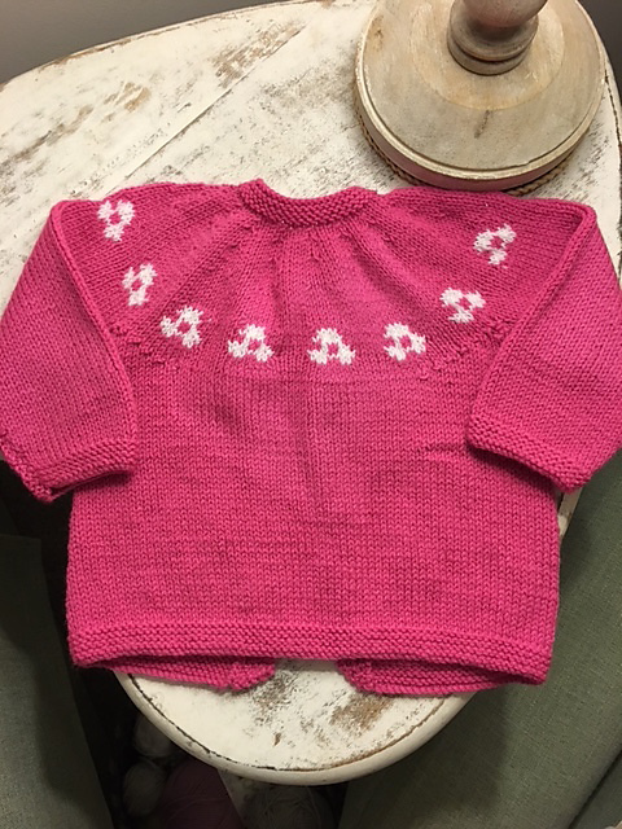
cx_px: 311
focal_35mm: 29
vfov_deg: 61.7
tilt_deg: -80.5
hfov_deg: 48.2
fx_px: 695
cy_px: 414
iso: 160
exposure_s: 1/33
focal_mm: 4.15
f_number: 2.2
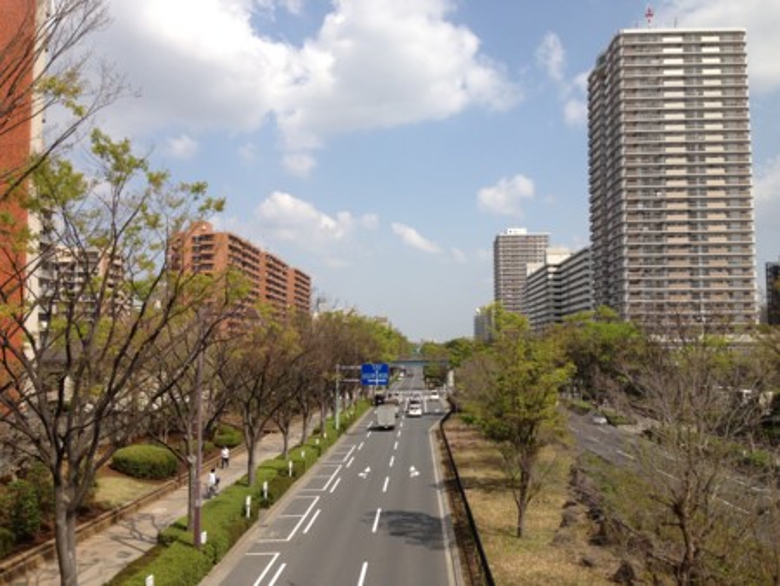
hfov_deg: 55.3
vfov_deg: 43.0
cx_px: 390
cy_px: 293
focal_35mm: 33
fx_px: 744
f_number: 2.4
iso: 50
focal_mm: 4.13
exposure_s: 1/1808
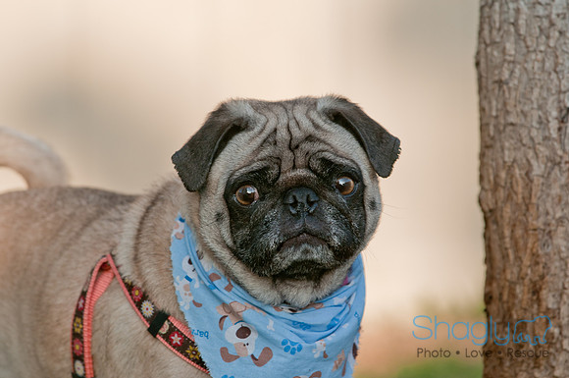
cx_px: 284
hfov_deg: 6.9
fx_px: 4735
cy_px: 189
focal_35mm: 300
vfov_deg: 4.6
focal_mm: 200
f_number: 5
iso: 250
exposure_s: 1/640
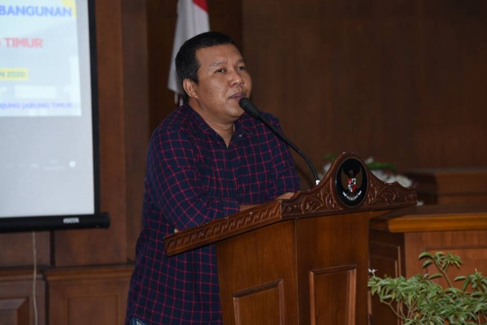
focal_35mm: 133
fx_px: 1800
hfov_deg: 15.4
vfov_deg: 10.3
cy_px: 160
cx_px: 261
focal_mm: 120
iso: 500
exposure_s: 1/60
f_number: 4
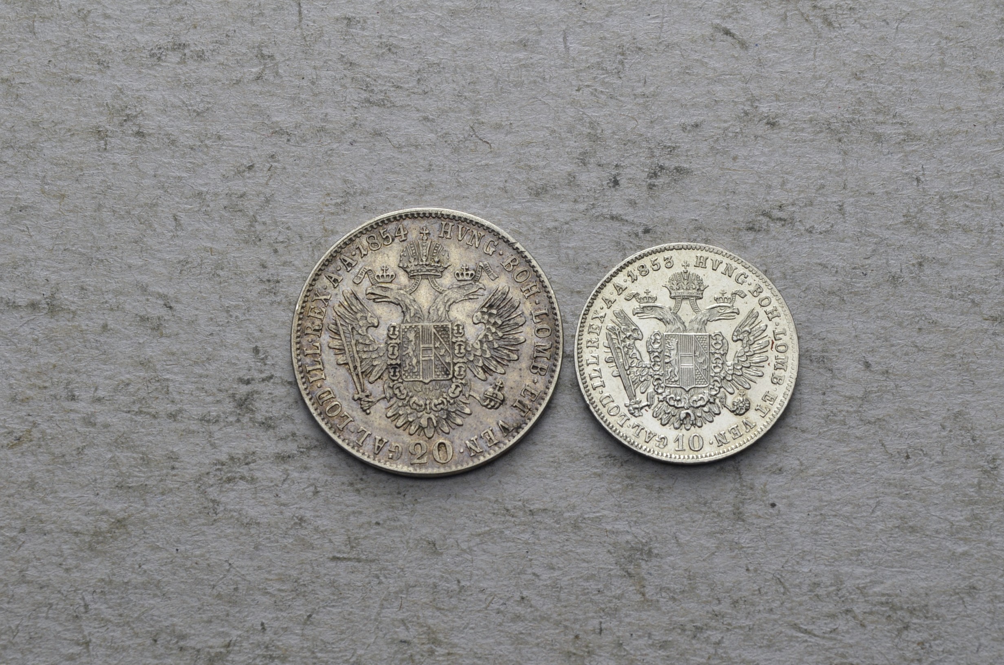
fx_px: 2296
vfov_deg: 16.5
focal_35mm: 82
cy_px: 332
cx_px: 502
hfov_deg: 24.7
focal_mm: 55
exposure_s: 1/250
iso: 400
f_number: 14
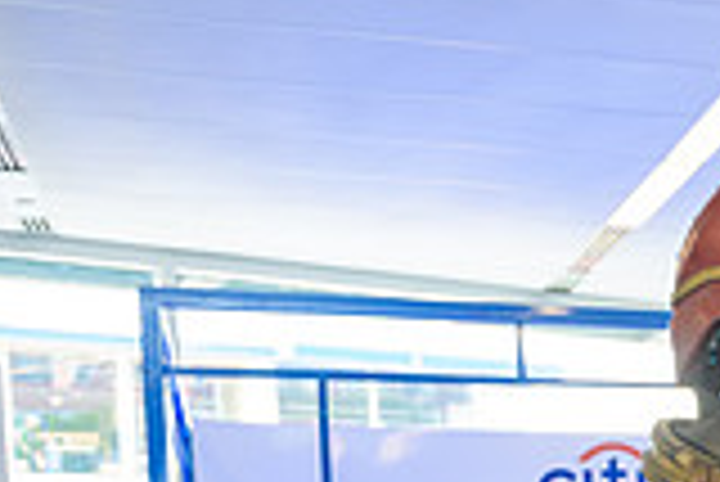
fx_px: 1742
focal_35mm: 87
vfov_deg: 14.6
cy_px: 732
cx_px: 1044
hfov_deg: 20.4
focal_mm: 24
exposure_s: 1/125
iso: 800
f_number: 3.2
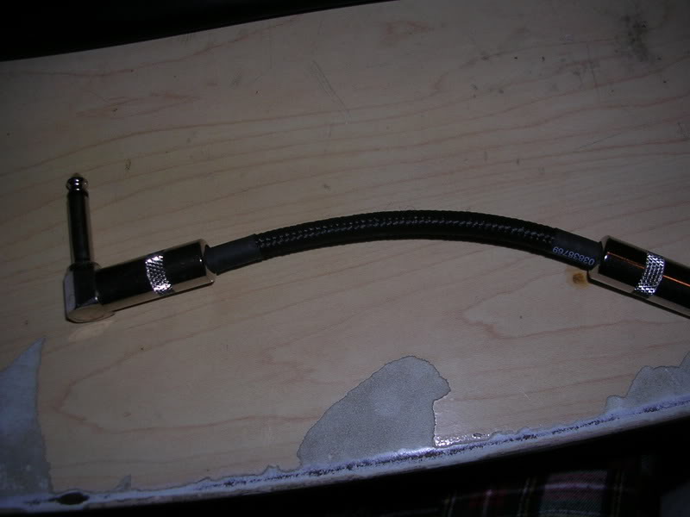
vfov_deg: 37.7
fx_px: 757
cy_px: 258
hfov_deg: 49.0
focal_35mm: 38
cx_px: 345
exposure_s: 1/60.1
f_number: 2.8
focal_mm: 5.8
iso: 50
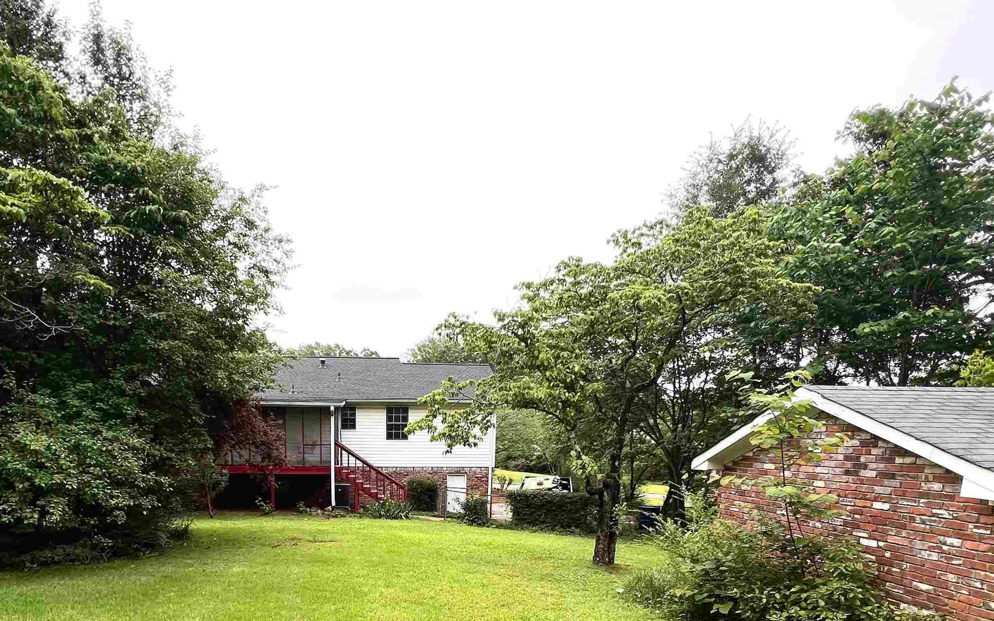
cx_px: 415
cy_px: 516
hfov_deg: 81.6
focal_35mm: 21
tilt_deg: -7.8
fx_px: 569
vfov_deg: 52.7
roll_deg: -1.0
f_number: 1.8
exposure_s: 1/287
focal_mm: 1.57
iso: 32
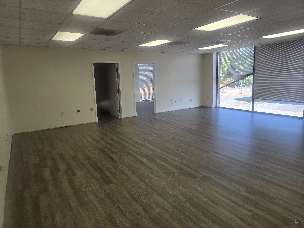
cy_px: 114
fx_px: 202
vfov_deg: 58.9
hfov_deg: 73.9
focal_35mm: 23
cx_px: 152
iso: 50
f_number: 1.7
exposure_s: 1/120
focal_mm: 6.3
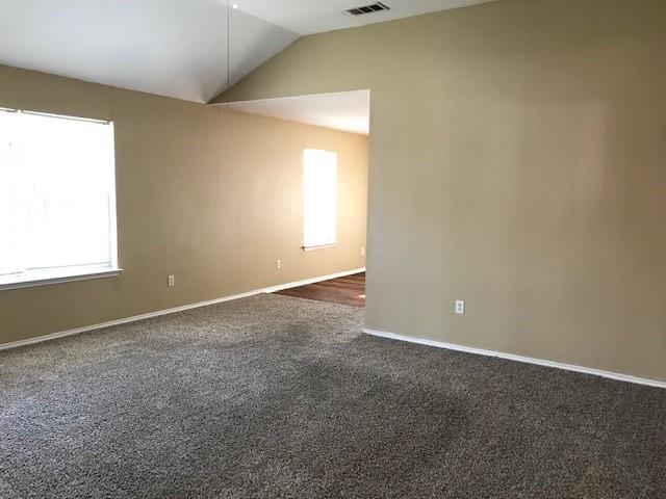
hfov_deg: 63.4
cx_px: 333
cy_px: 250
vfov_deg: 49.7
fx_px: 539
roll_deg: -0.5
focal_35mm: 28
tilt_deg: -6.0
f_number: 1.8
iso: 40
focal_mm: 3.99
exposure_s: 1/24
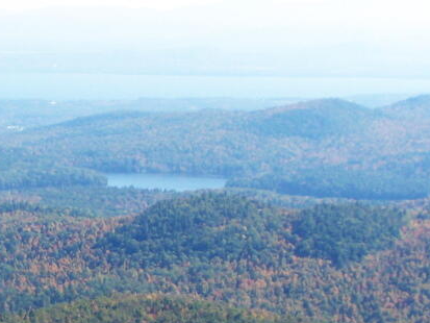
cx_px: -44
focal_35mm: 166
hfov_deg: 11.7
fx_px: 2063
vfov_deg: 8.9
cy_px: 283
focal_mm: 11.1
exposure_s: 1/800
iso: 80
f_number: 3.2
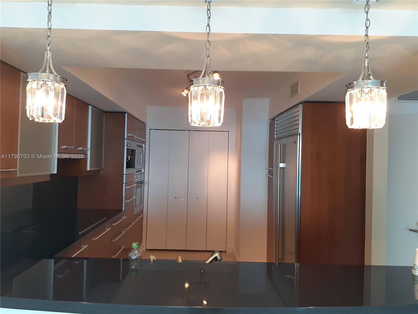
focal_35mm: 27
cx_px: 209
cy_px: 157
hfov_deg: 65.3
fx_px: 326
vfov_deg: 51.4
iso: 100
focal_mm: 3.6
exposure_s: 1/60
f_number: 1.9
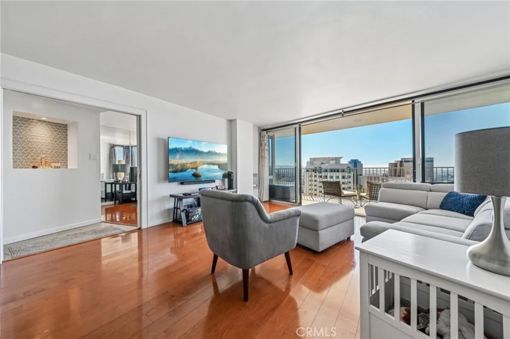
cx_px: 255
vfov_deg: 90.0
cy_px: 170
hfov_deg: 112.6
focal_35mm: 12
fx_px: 170
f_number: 8
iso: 250
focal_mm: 12
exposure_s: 1/30
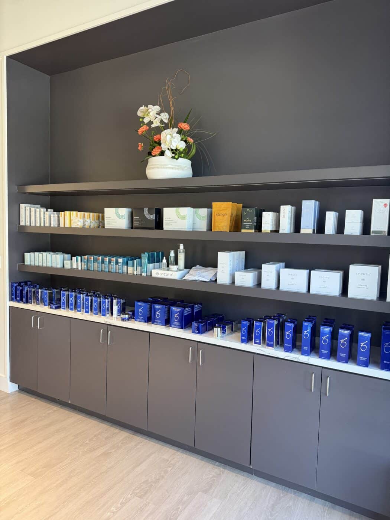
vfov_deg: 71.6
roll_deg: -2.0
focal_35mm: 24
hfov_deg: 56.8
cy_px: 260
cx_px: 195
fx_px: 361
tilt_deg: -4.3
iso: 200
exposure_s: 1/120
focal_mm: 6.76
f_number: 1.78
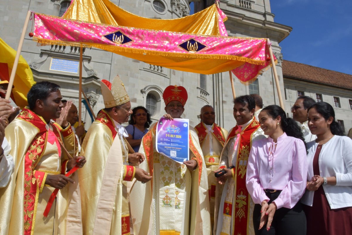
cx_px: 176
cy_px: 118
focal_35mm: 27
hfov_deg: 67.4
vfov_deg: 47.9
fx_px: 264
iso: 560
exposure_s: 1/250
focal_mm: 18
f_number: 22
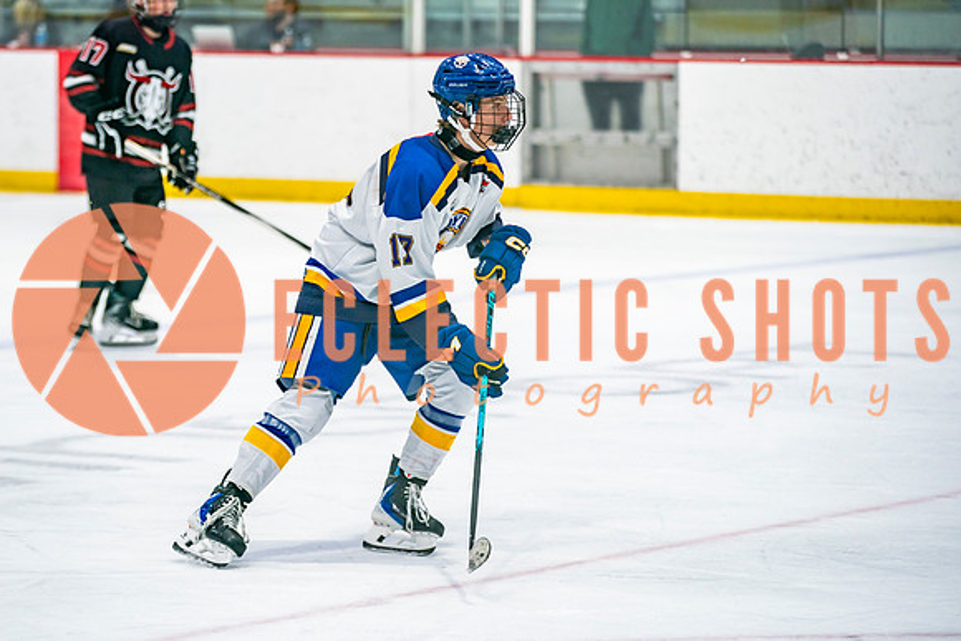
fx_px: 4877
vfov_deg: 7.5
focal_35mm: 183
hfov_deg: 11.2
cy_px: 324
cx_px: 370
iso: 500
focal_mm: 145
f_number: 3.2
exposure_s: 1/640
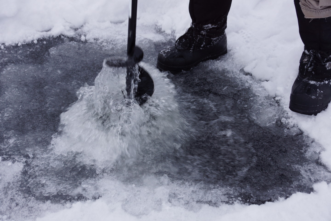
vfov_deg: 20.2
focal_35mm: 68
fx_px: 621
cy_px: 110
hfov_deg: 29.9
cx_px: 166
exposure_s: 1/100
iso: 100
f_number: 6.3
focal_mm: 45
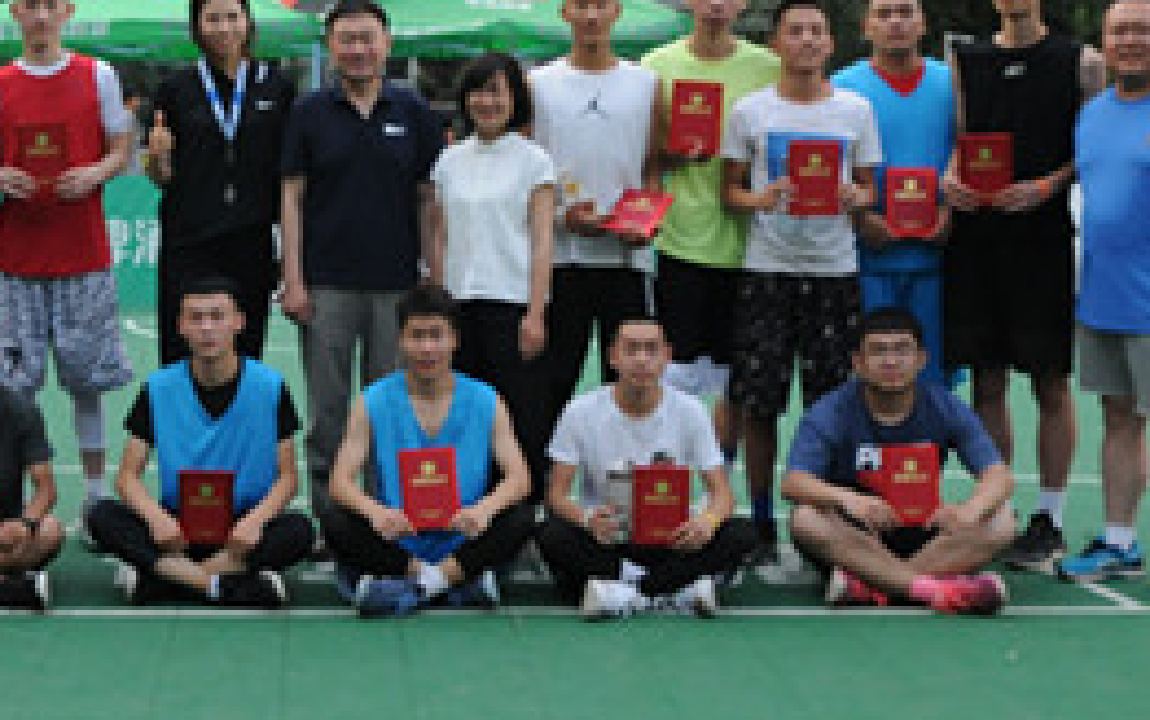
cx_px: 290
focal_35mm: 67
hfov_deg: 30.1
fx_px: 2101
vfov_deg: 19.3
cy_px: 202
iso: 800
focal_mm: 18
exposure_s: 1/160
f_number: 6.3
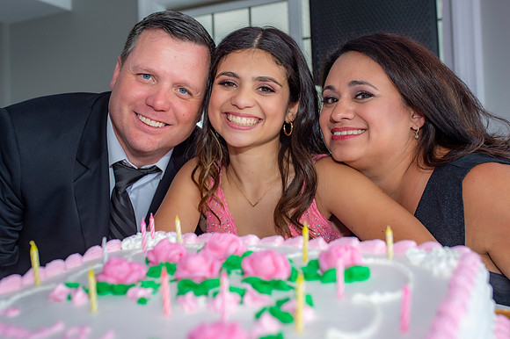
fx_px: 538
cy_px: 155
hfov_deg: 50.7
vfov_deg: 35.0
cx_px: 233
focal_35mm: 38
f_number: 5
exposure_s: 1/125
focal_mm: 35
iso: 500
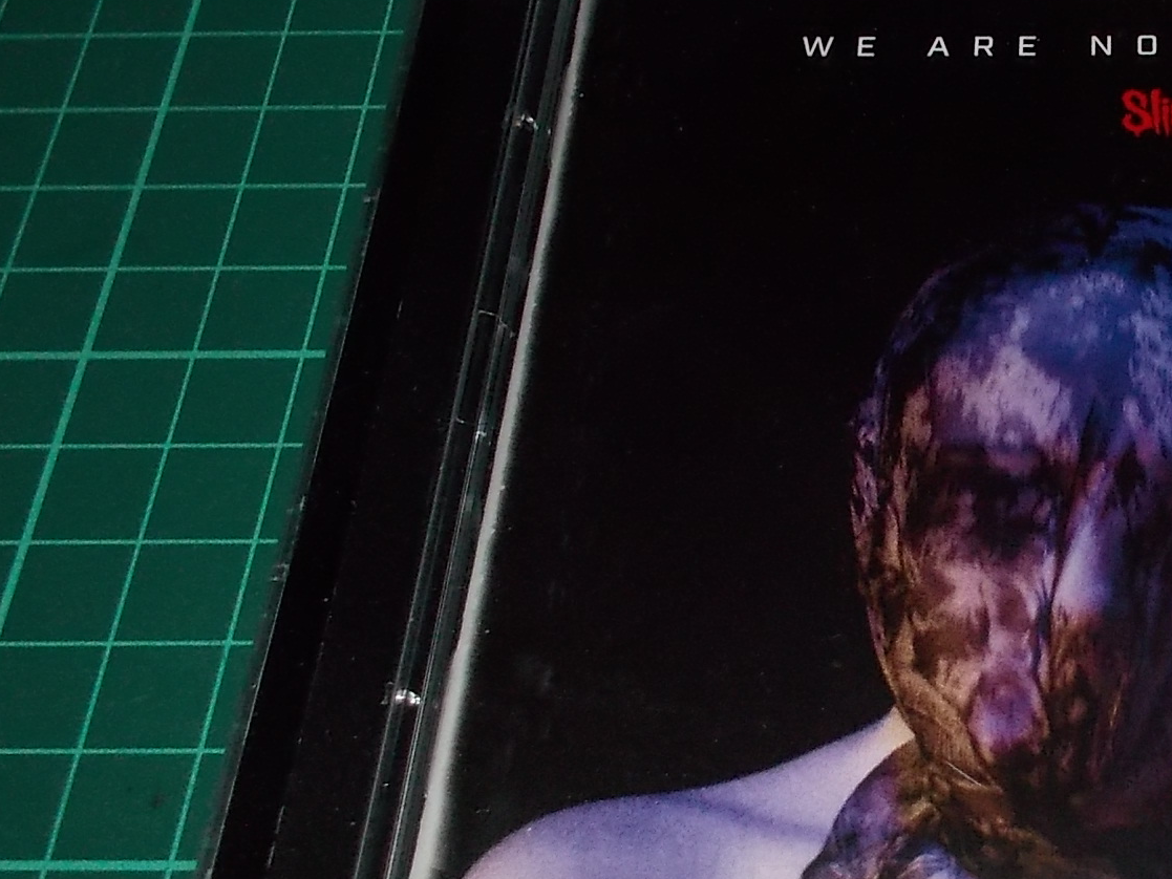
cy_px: 526
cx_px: 1114
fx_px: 1998
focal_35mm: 59
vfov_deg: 24.8
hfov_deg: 30.8
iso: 200
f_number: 3.3
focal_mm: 4.1
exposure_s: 1/30
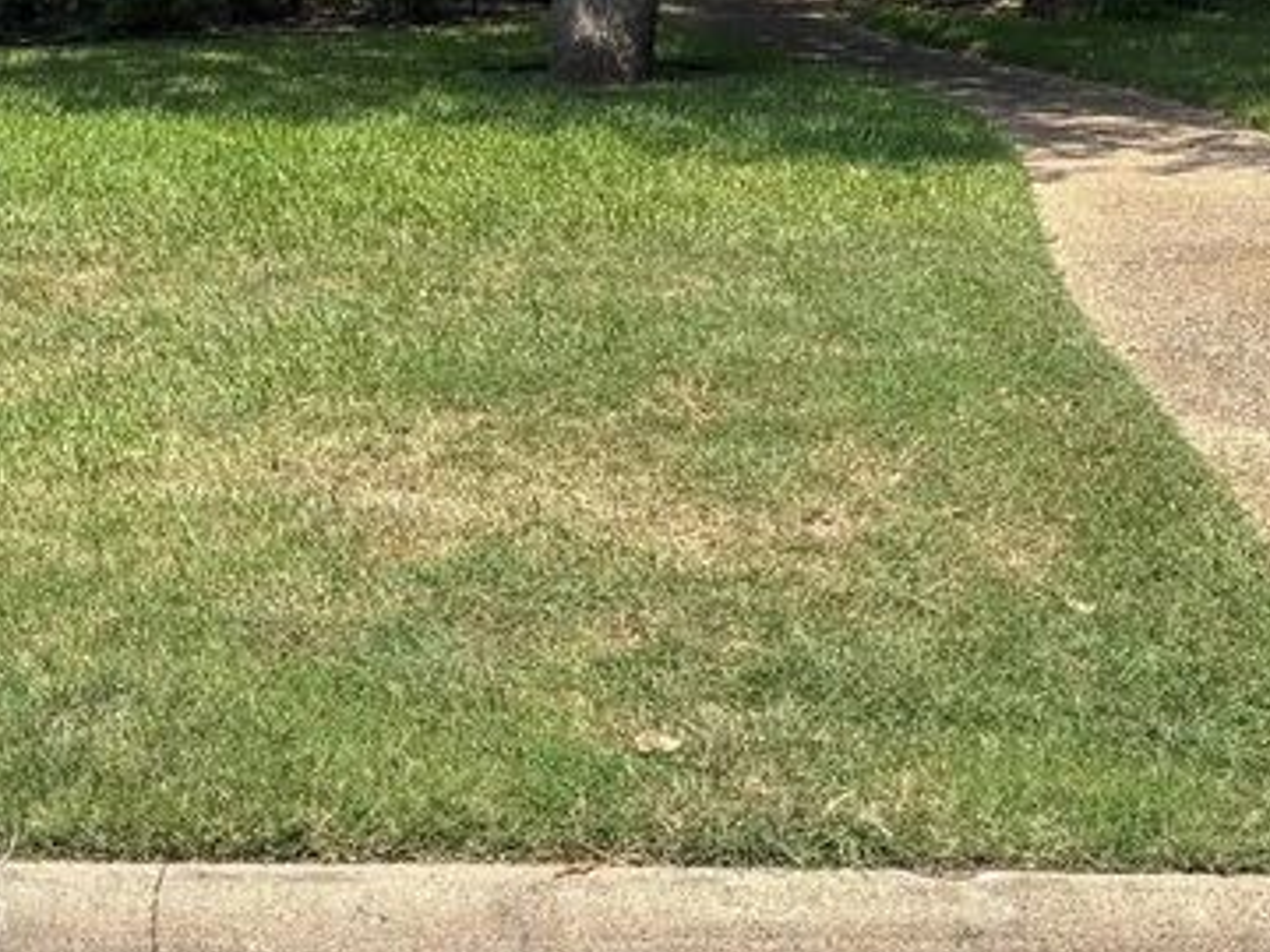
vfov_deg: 19.0
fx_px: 2715
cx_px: 162
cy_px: -120
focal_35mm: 74
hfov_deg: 25.6
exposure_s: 1/1695
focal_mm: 5.96
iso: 50
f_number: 1.6
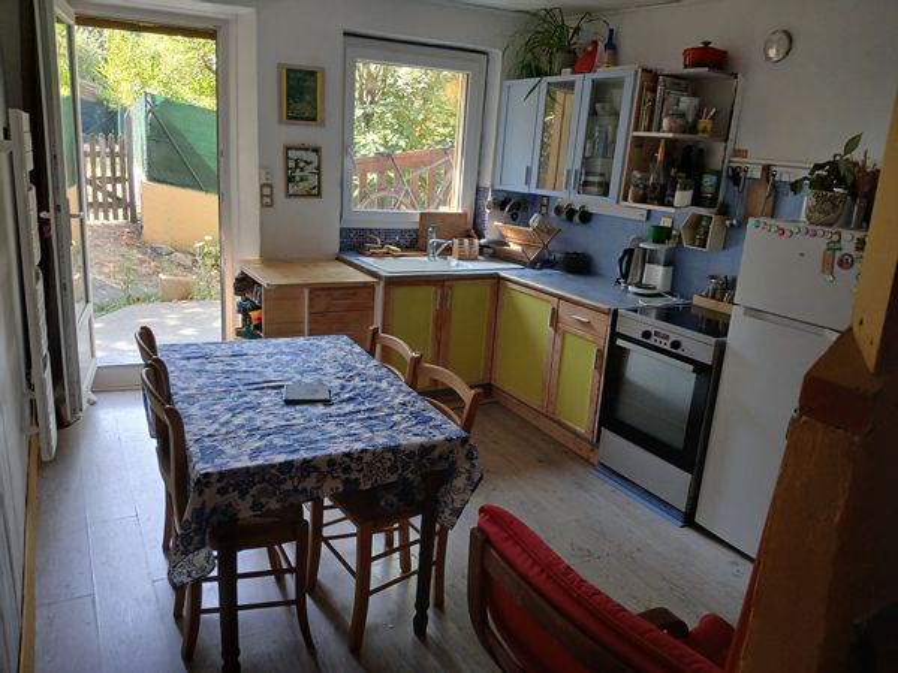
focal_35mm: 26
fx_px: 674
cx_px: 449
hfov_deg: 67.3
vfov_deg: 53.1
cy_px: 336
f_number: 1.8
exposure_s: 1/50
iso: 100
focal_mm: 3.98
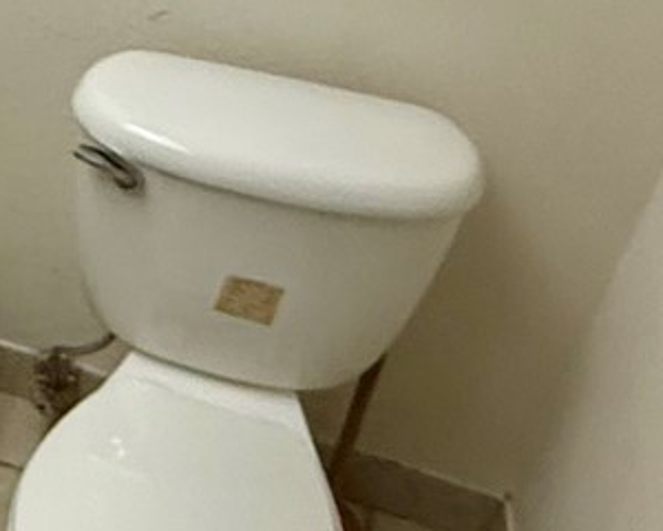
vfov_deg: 20.6
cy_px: 71
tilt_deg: -29.3
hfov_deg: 23.6
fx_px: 1432
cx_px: -150
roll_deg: -5.4
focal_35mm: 73
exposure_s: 1/60
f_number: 2.2
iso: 250
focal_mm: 2.22
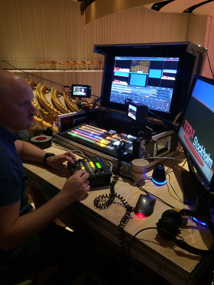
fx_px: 239
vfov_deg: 61.7
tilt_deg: -22.0
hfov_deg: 48.2
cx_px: 107
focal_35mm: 29
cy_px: 142
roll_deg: -0.9
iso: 400
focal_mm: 4.15
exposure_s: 1/17
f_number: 2.2
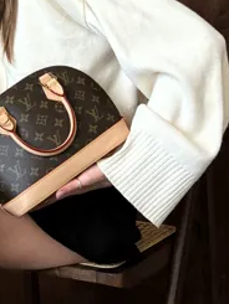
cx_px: 31
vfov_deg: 20.4
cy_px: 31
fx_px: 828
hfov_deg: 15.6
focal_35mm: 94
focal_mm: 6.86
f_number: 1.8
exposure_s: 1/340
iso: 64
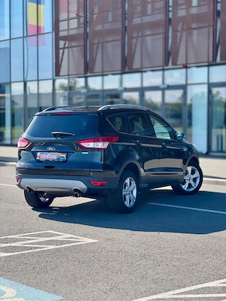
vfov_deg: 25.3
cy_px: 150
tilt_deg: -1.6
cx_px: 113
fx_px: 670
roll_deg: +0.0
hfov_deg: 19.1
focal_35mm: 77
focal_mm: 9
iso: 25
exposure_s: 1/268
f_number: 2.8
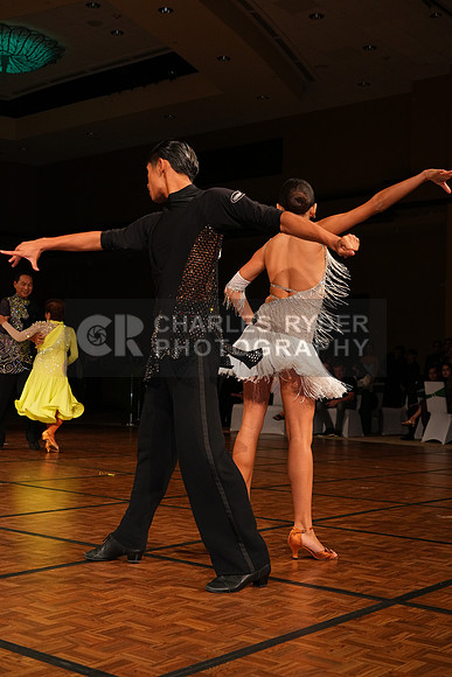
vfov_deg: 42.7
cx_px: 226
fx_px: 866
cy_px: 338
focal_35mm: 46
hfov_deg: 29.3
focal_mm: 46
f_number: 6.3
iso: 2500
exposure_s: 1/200
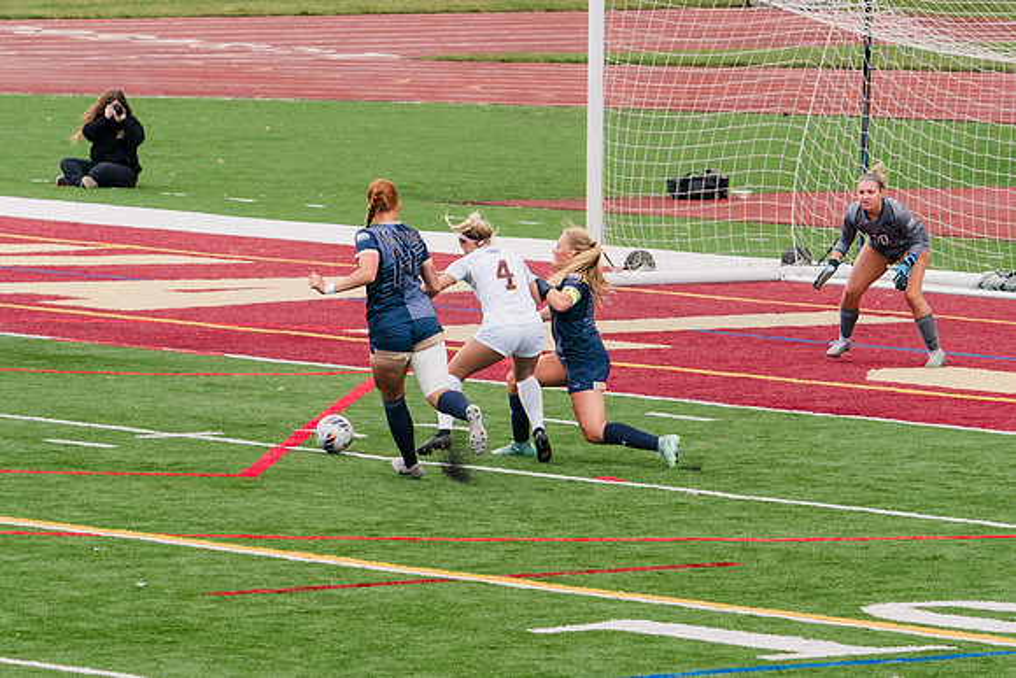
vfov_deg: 4.0
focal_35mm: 343
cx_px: 530
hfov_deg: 6.0
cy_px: 457
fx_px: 9690
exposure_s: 1/1600
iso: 800
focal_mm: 200
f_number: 5.6
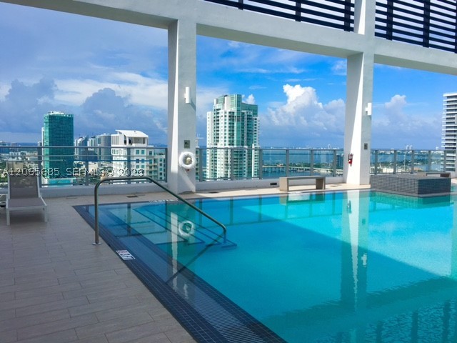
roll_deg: -1.2
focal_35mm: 29
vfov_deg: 48.2
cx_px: 228
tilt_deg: -2.2
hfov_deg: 61.7
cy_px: 172
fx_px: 383
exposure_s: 1/2331
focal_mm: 4.15
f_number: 2.2
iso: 25
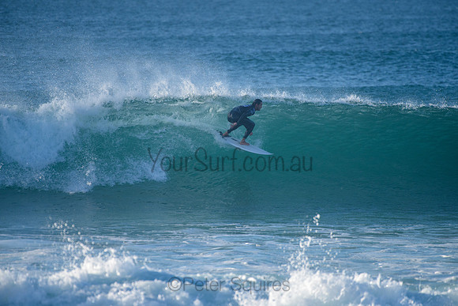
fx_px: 6867
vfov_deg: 2.5
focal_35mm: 540
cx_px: 230
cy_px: 146
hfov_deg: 3.8
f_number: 5.6
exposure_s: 1/2000
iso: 450
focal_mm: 500
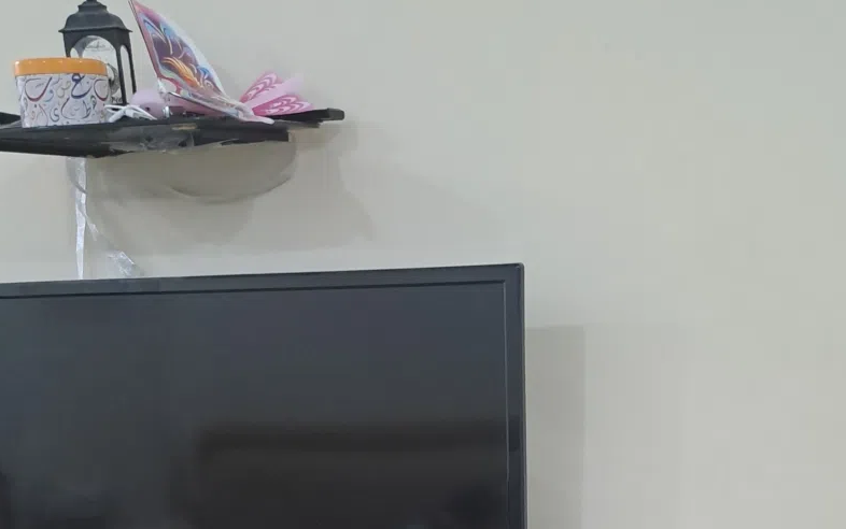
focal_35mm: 46
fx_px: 1061
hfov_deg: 43.5
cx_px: 437
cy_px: 596
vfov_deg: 25.7
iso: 320
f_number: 1.8
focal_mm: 4.65
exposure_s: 1/50
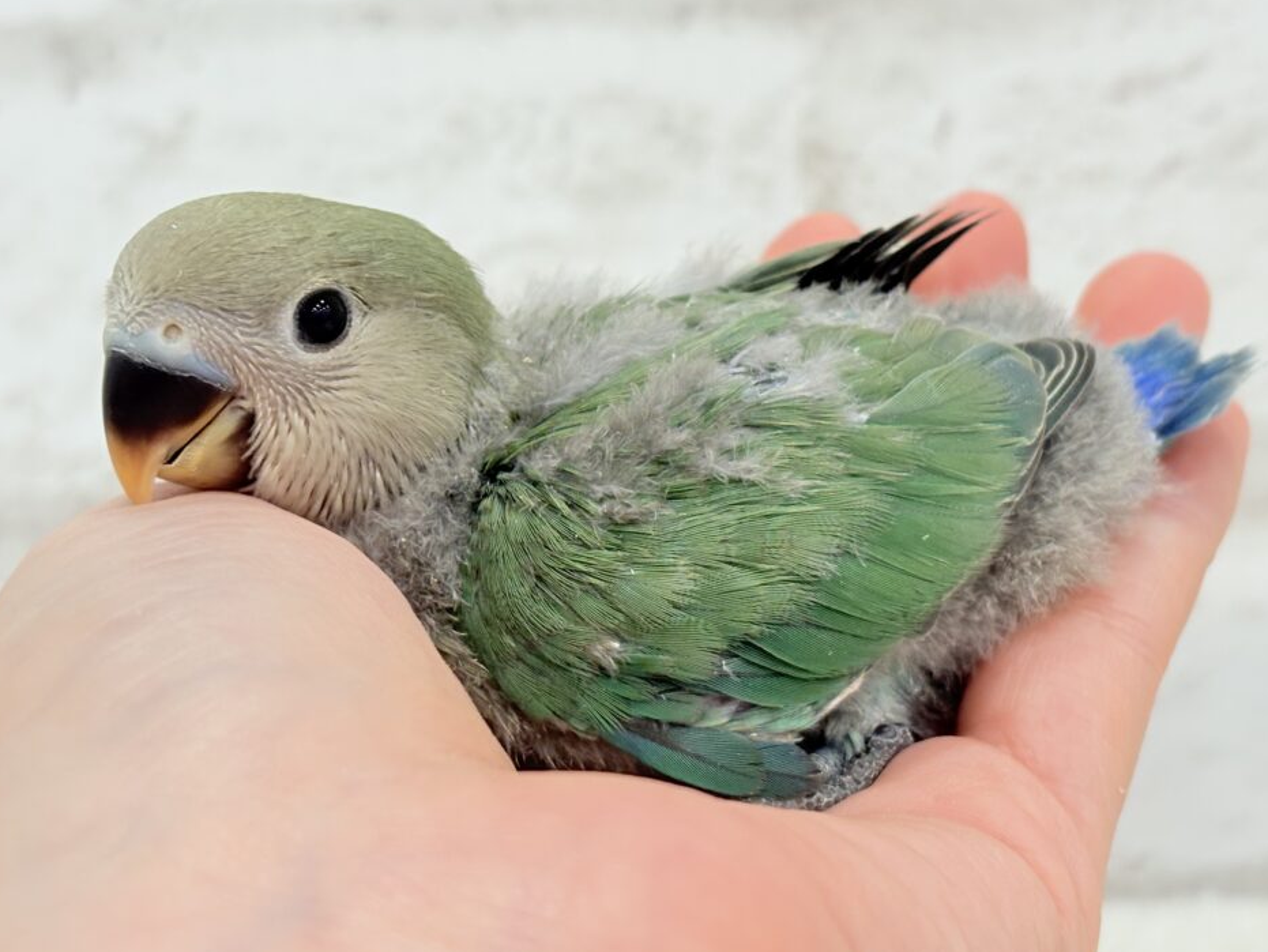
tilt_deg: -9.1
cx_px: 652
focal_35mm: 67
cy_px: 429
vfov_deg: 21.9
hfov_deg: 29.0
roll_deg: +6.4
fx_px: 2455
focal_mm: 5.96
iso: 80
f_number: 1.6
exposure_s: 1/100
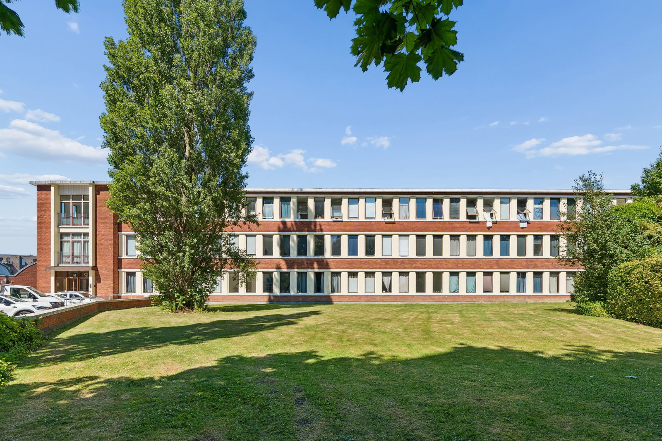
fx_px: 303
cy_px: 220
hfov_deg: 95.0
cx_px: 331
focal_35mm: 16
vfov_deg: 72.1
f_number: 8
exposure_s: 1/100
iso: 200
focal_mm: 11
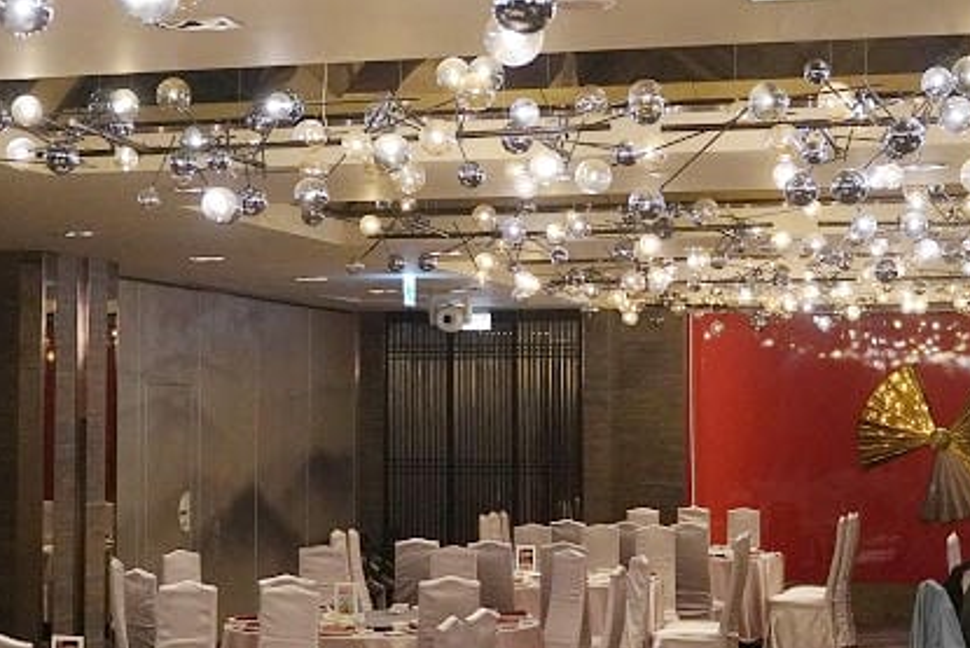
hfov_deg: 25.0
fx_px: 2183
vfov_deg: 16.8
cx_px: 496
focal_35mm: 81
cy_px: 239
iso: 4000
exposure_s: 1/160
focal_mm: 28
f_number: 2.8
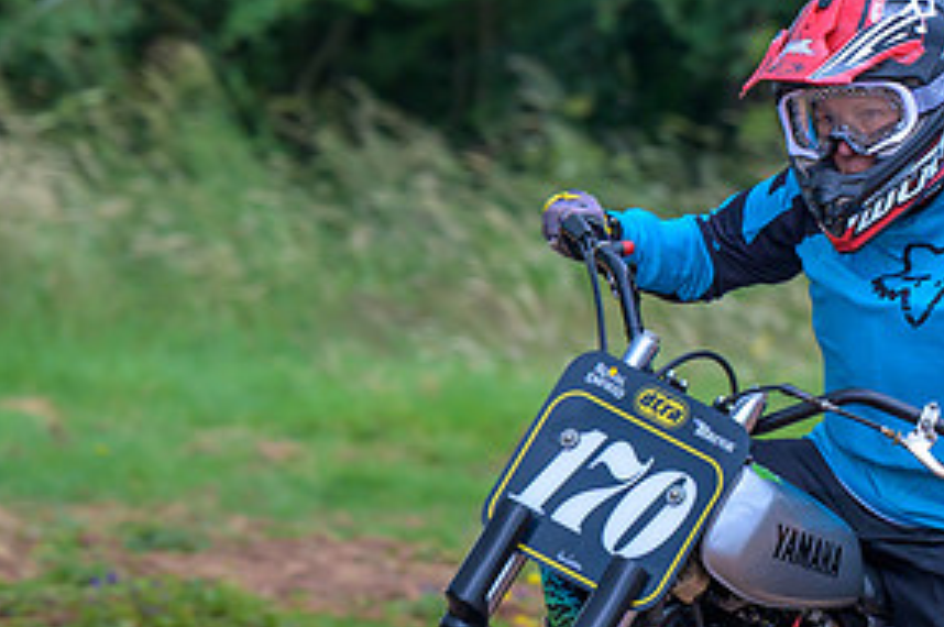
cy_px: 615
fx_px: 14222
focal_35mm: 543
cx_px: 600
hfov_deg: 3.8
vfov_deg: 2.5
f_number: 4
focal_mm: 135
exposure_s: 1/500
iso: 200
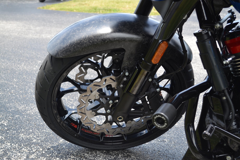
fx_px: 400
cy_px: 80
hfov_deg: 33.4
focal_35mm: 60
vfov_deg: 22.6
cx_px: 120
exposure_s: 1/125
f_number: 5.6
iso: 125
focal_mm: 40
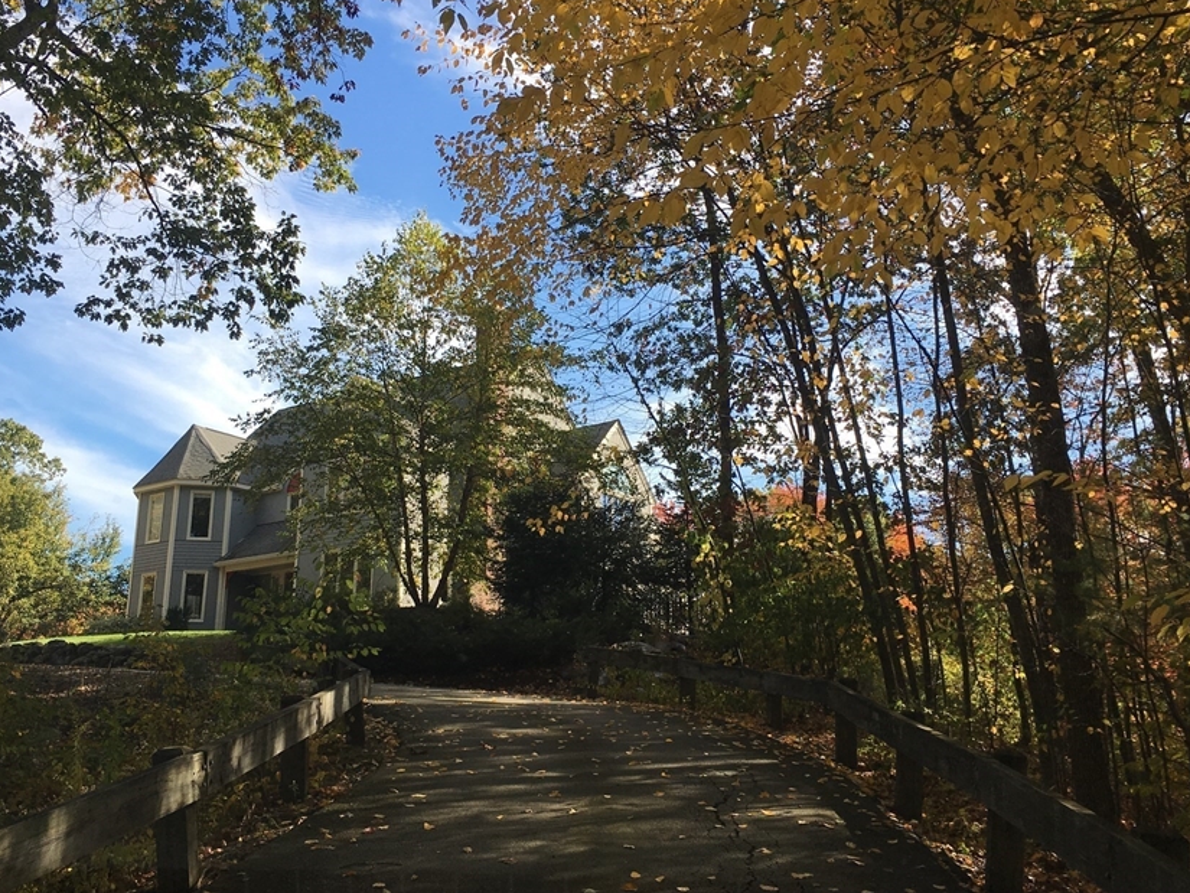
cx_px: 548
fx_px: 1238
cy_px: 405
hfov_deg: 51.3
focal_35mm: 36
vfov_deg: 39.6
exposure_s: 1/460
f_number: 2.2
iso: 25
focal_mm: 4.15
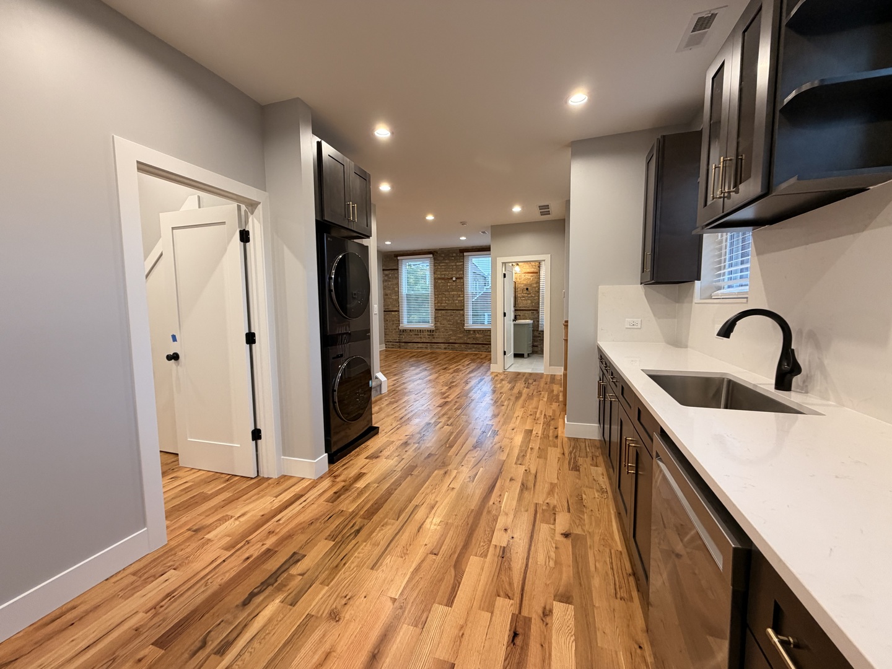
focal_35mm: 14
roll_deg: +0.8
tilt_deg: -5.2
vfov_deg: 85.7
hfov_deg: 102.1
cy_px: 334
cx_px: 446
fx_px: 361
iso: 160
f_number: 2.2
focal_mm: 2.22
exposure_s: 1/60
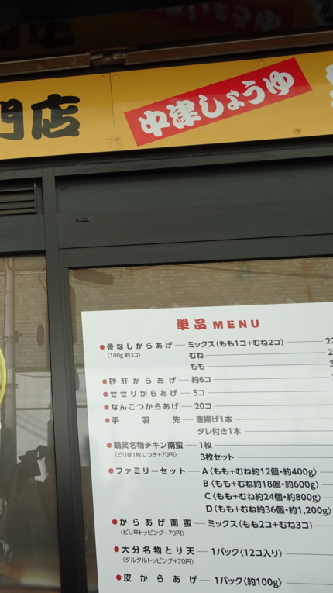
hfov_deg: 29.8
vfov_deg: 56.6
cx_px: -46
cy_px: 296
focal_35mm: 35
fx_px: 550
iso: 80
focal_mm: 4.1
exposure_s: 1/250
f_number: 3.5
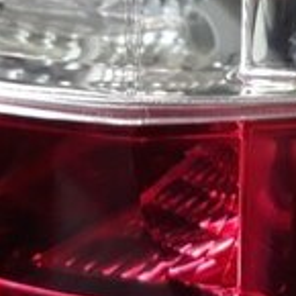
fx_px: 1054
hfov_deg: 15.8
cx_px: 245
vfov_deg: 15.3
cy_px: -77
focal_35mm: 109
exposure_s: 1/50
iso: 160
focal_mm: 3.71
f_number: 1.7
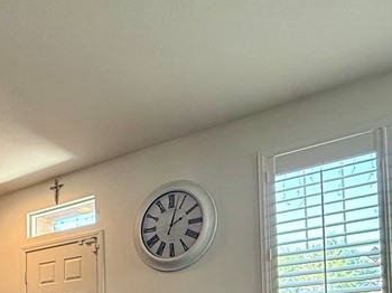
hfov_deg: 43.8
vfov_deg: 30.7
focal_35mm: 41
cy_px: 334
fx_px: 464
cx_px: 82
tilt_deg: +3.0
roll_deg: +1.2
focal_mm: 2.22
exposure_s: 1/120
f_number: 2.2
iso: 400
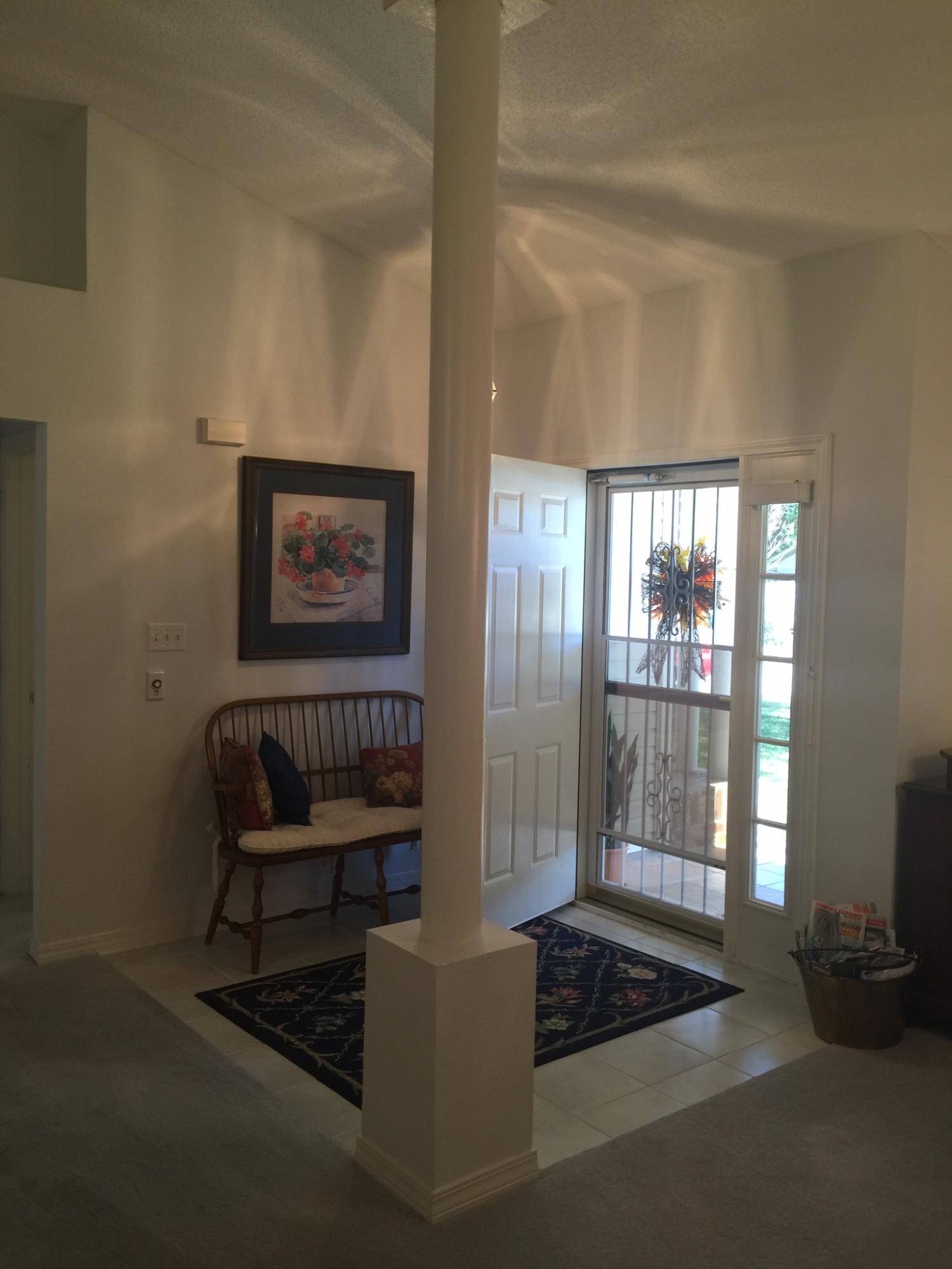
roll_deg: -1.8
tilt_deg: -1.8
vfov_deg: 61.7
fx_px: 1063
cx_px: 476
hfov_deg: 48.2
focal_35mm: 29
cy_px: 634
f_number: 2.2
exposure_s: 1/15
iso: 32
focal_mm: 4.15
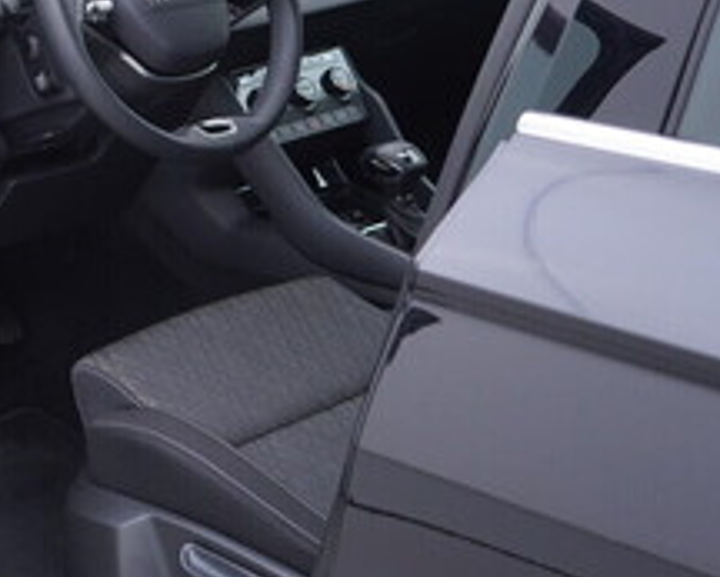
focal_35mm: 86
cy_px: 102
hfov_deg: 20.7
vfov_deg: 17.7
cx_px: -160
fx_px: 1833
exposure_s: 1/40
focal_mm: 24
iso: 125
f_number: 3.2
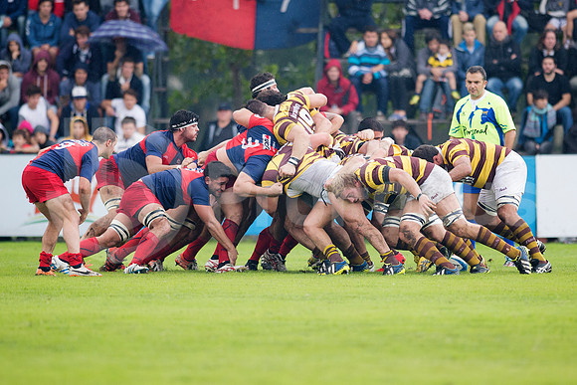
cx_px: 288
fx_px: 4809
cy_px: 192
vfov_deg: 4.6
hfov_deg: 6.9
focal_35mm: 300
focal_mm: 300
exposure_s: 1/640
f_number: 2.8
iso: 1600
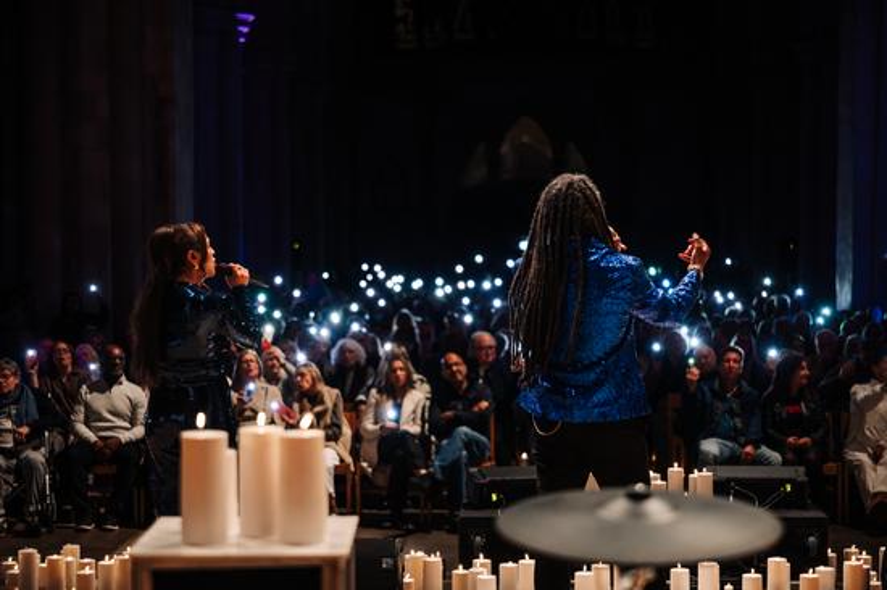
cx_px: 444
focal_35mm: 71
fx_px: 1753
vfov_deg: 19.1
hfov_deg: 28.4
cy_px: 295
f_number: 2.8
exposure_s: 1/160
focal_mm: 70
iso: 1600
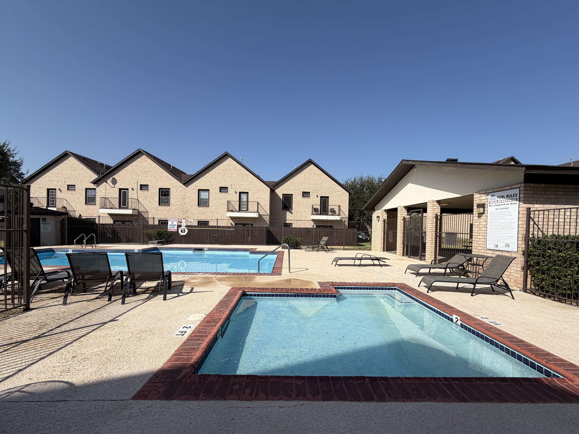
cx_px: 297
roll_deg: -1.0
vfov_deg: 81.6
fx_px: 251
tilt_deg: -0.9
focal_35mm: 15
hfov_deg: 98.2
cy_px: 231
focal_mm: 2.22
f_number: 2.2
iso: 20
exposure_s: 1/1235
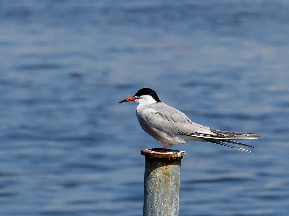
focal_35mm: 301
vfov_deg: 4.9
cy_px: 108
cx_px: 144
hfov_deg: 6.6
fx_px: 2513
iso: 400
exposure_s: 1/2000
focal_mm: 150
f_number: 6.3
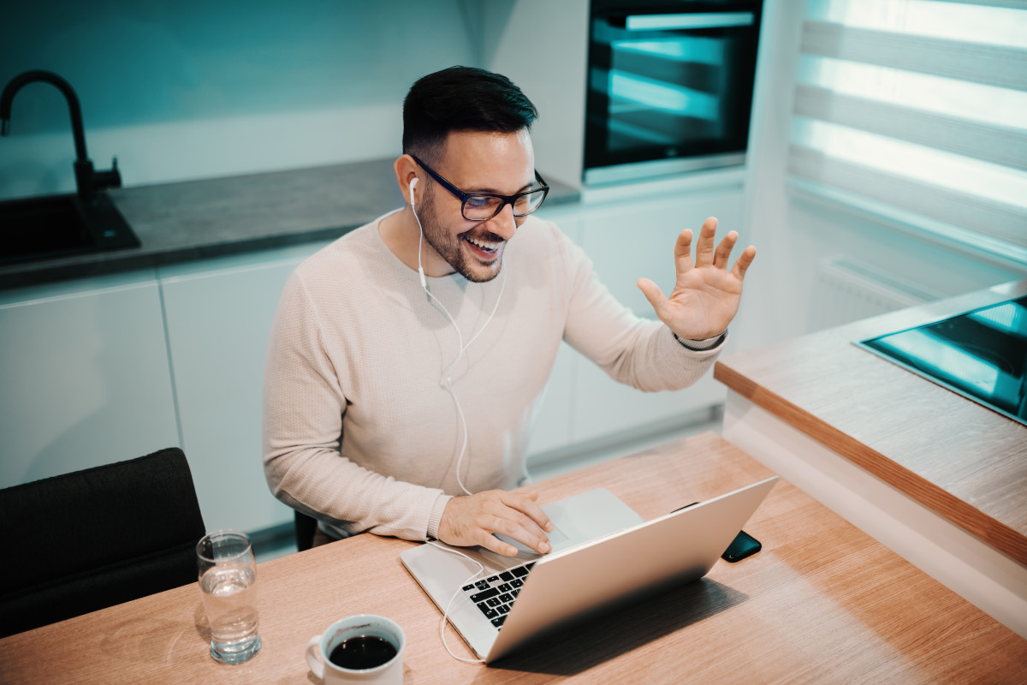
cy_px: 342
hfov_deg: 54.4
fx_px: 998
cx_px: 514
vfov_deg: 37.9
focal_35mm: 35
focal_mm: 35
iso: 200
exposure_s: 1/100
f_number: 1.4
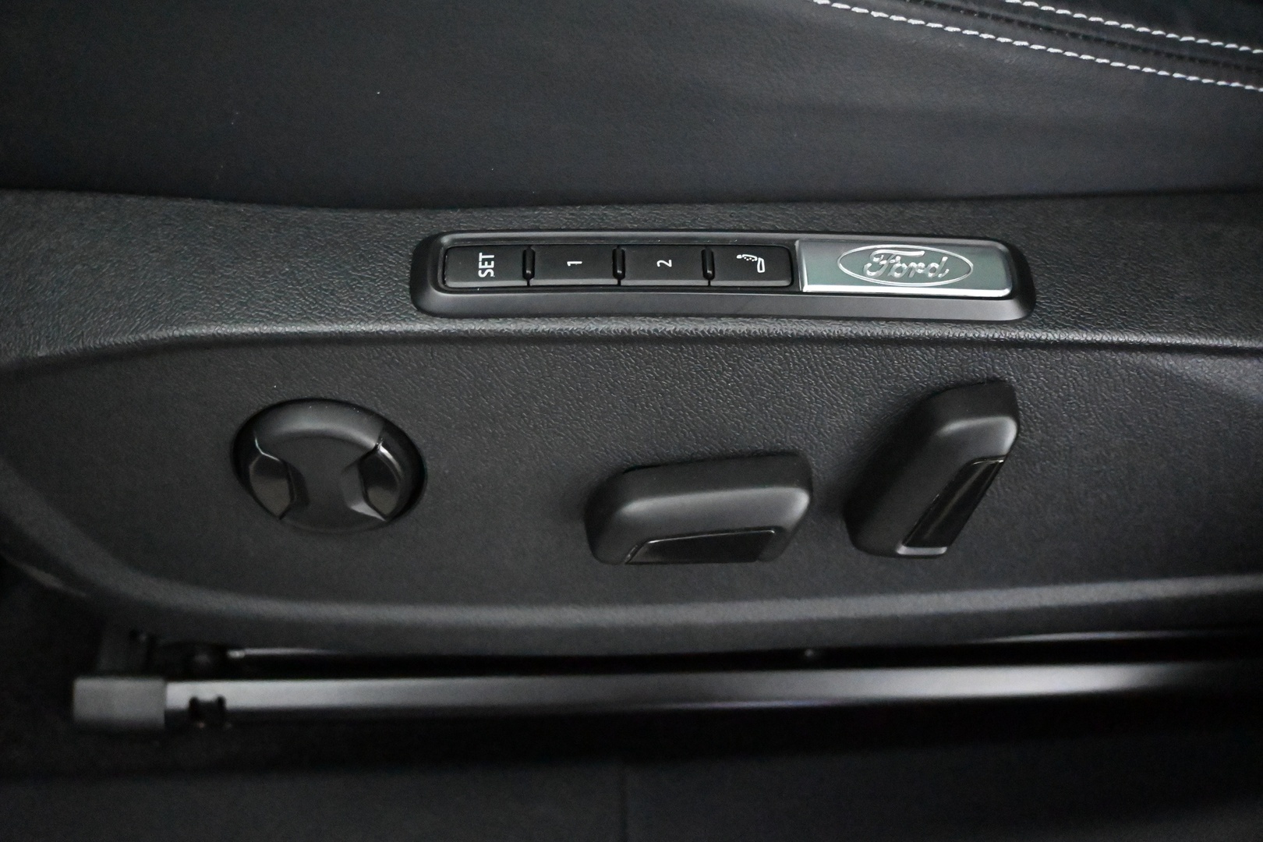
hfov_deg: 53.1
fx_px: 1263
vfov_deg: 36.9
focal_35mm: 36
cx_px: 632
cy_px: 421
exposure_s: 1/40
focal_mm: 24
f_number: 4.2
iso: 20000
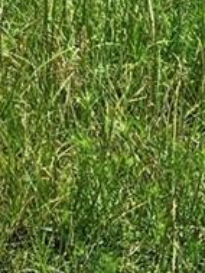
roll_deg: +1.4
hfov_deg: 8.1
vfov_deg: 10.2
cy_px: -410
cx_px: -344
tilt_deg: -12.2
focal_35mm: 165
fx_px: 1301
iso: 25
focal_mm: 4.25
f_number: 1.8
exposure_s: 1/2611
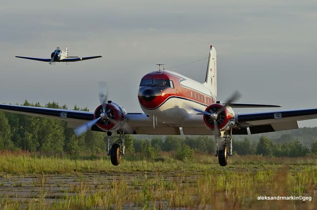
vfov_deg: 10.9
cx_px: 158
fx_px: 1099
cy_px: 105
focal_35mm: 125
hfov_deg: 16.4
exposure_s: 1/500
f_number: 7.1
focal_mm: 125
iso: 640
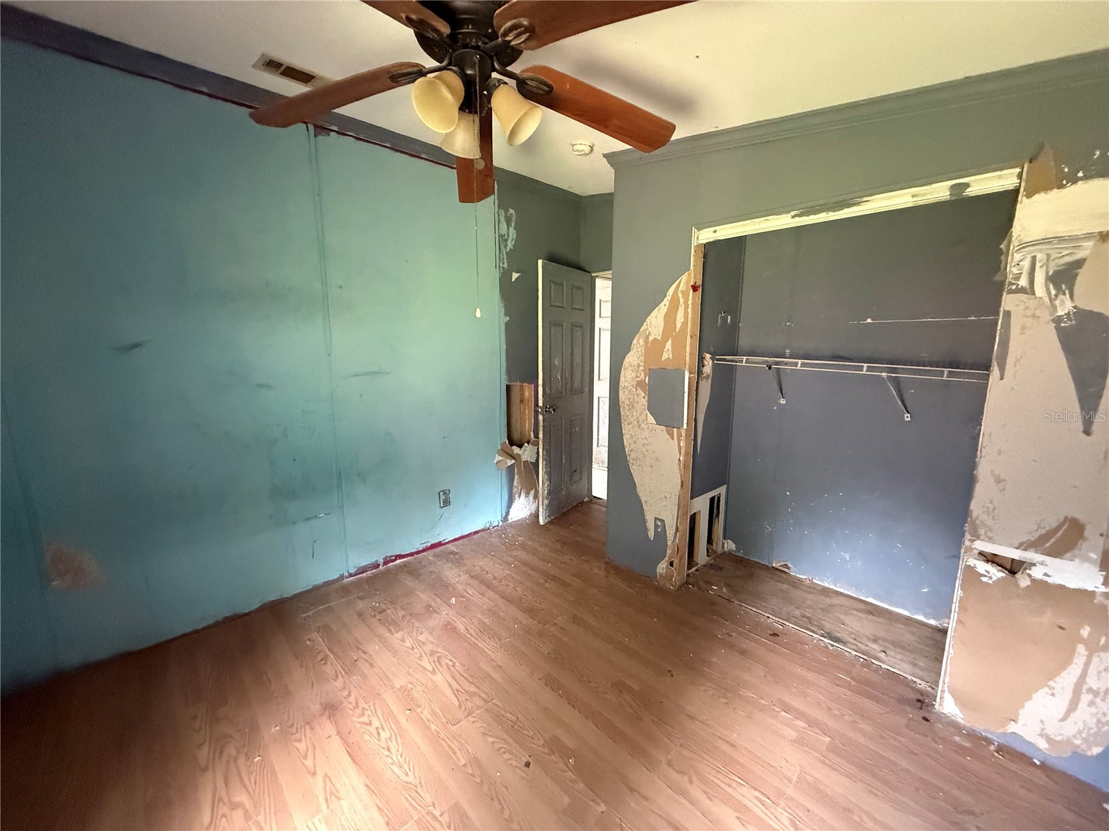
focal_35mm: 14
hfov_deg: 102.1
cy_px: 416
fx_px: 449
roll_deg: +0.4
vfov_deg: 85.7
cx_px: 554
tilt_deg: -8.3
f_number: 2.2
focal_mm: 2.22
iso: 800
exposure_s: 1/60
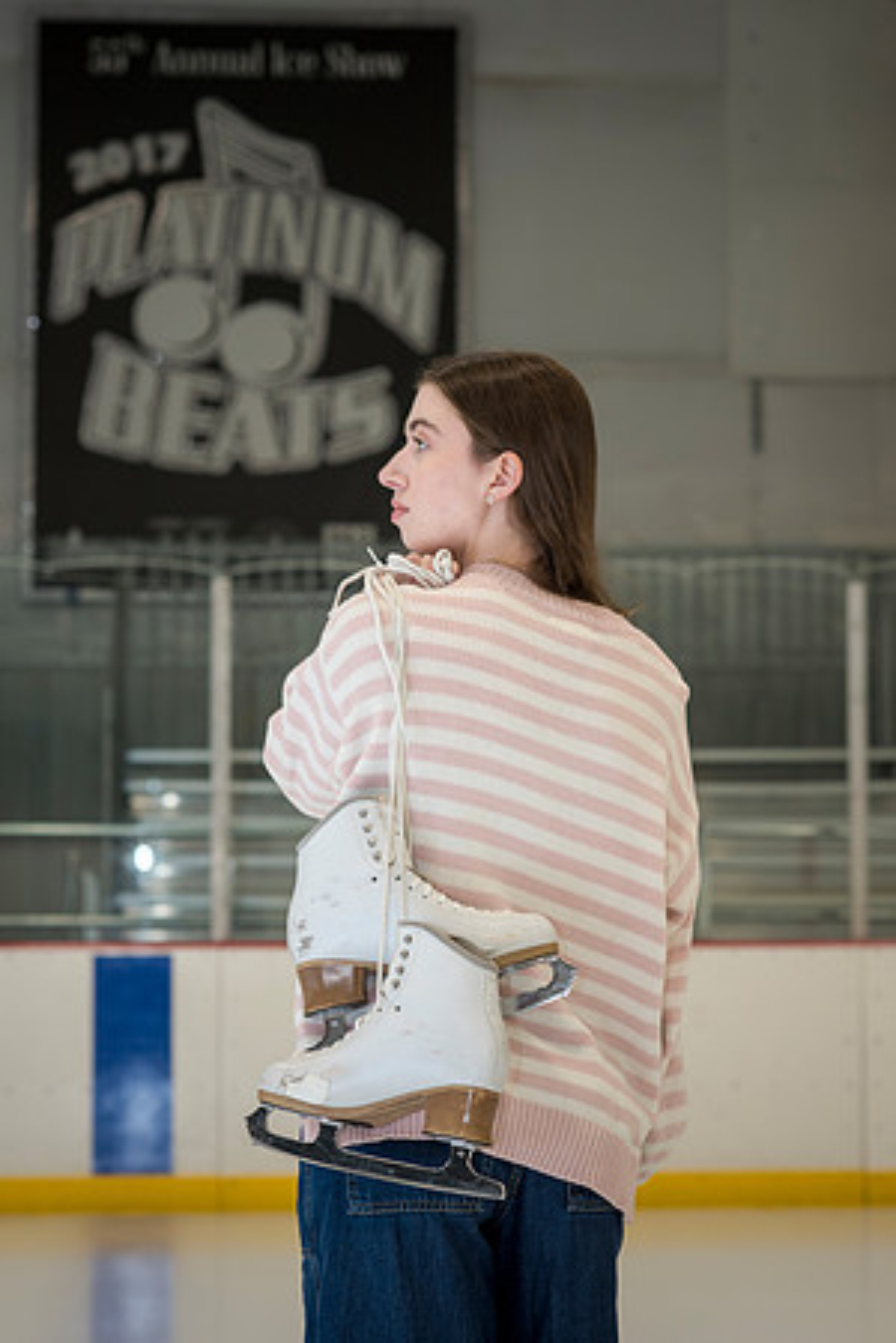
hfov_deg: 16.1
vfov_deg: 23.9
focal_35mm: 85
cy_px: 672
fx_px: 3173
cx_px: 448
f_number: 5
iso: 1000
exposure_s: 1/250
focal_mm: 85
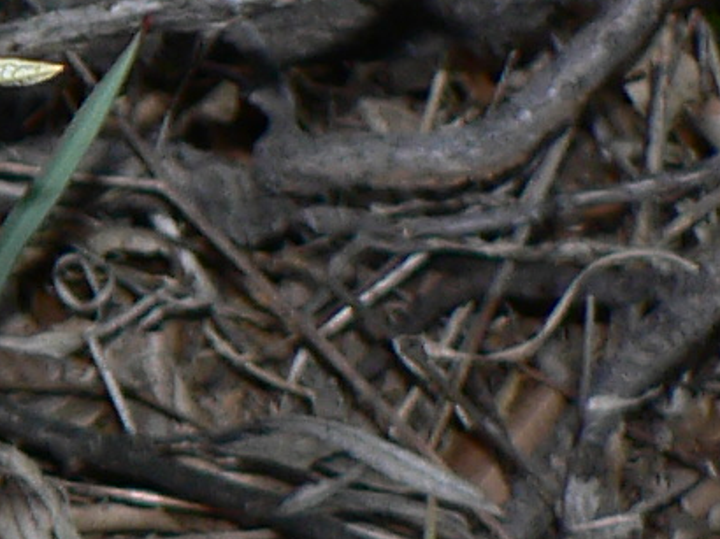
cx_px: -652
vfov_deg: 6.5
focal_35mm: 225
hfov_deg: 8.4
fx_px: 4677
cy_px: -139
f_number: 2.8
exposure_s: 1/125
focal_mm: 6
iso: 80
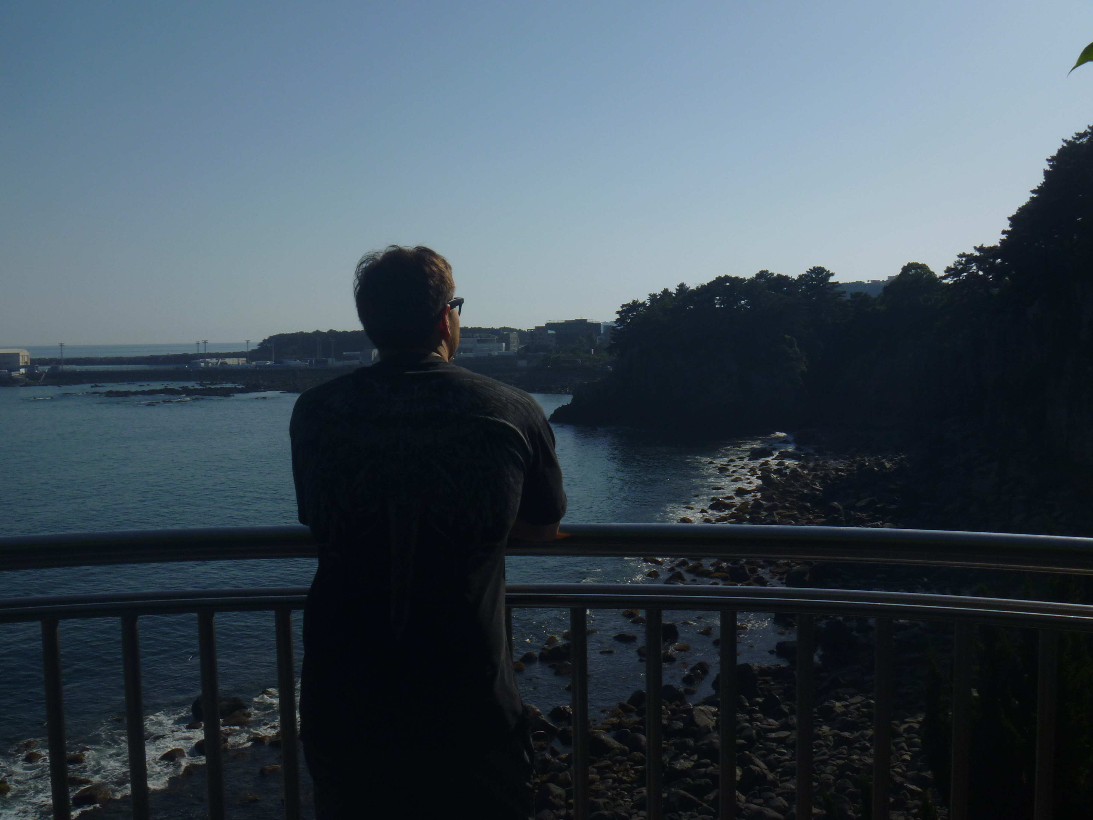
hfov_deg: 52.6
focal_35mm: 35
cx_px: 546
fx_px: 1105
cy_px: 410
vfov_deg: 40.7
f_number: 5.6
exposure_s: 1/1300
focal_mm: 6.3
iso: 100
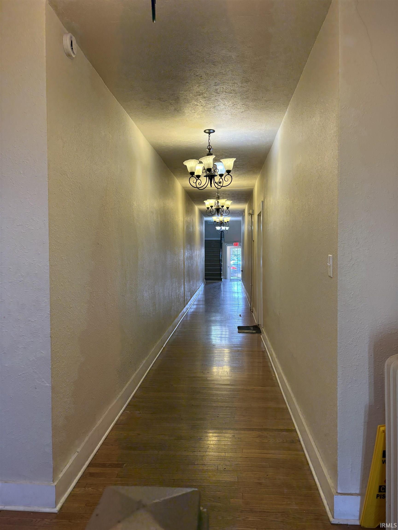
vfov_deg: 67.3
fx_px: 399
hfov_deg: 53.1
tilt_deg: -2.3
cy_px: 265
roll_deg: -0.5
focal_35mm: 26
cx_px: 199
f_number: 1.6
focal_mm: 5.96
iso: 160
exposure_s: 1/60
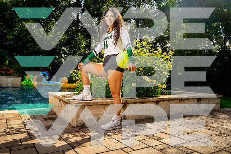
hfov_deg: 65.5
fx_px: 180
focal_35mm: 28
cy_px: 77
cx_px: 116
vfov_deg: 46.4
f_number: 5.6
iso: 125
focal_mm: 28
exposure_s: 1/320
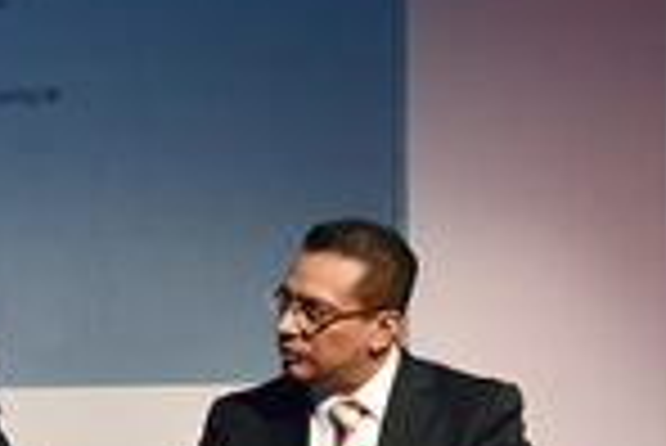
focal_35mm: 143
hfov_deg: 13.5
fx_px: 2648
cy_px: 588
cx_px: -342
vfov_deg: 9.4
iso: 500
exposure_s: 1/60
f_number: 5.6
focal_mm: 44
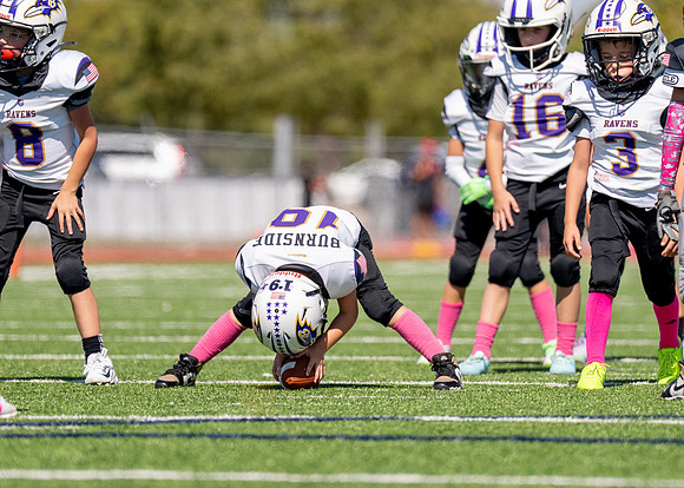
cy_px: 243
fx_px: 7812
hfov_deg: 5.0
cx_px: 330
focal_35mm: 402
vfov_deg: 3.6
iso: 200
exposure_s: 1/5000
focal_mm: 200
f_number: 2.8
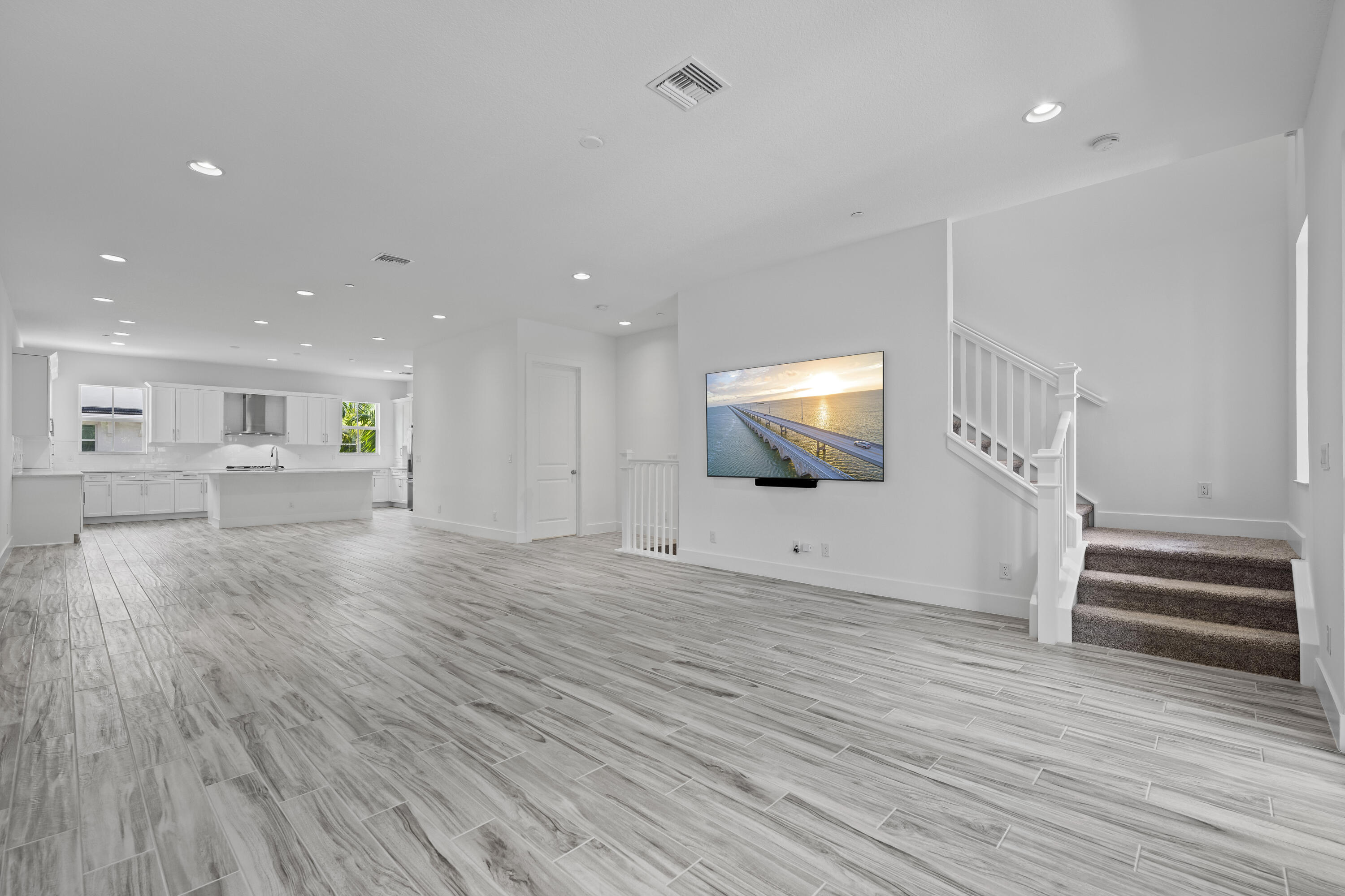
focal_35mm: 16
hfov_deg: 98.5
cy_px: 448
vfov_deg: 75.5
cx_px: 672
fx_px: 579
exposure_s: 1/2.5
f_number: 8
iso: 400
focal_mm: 15.5
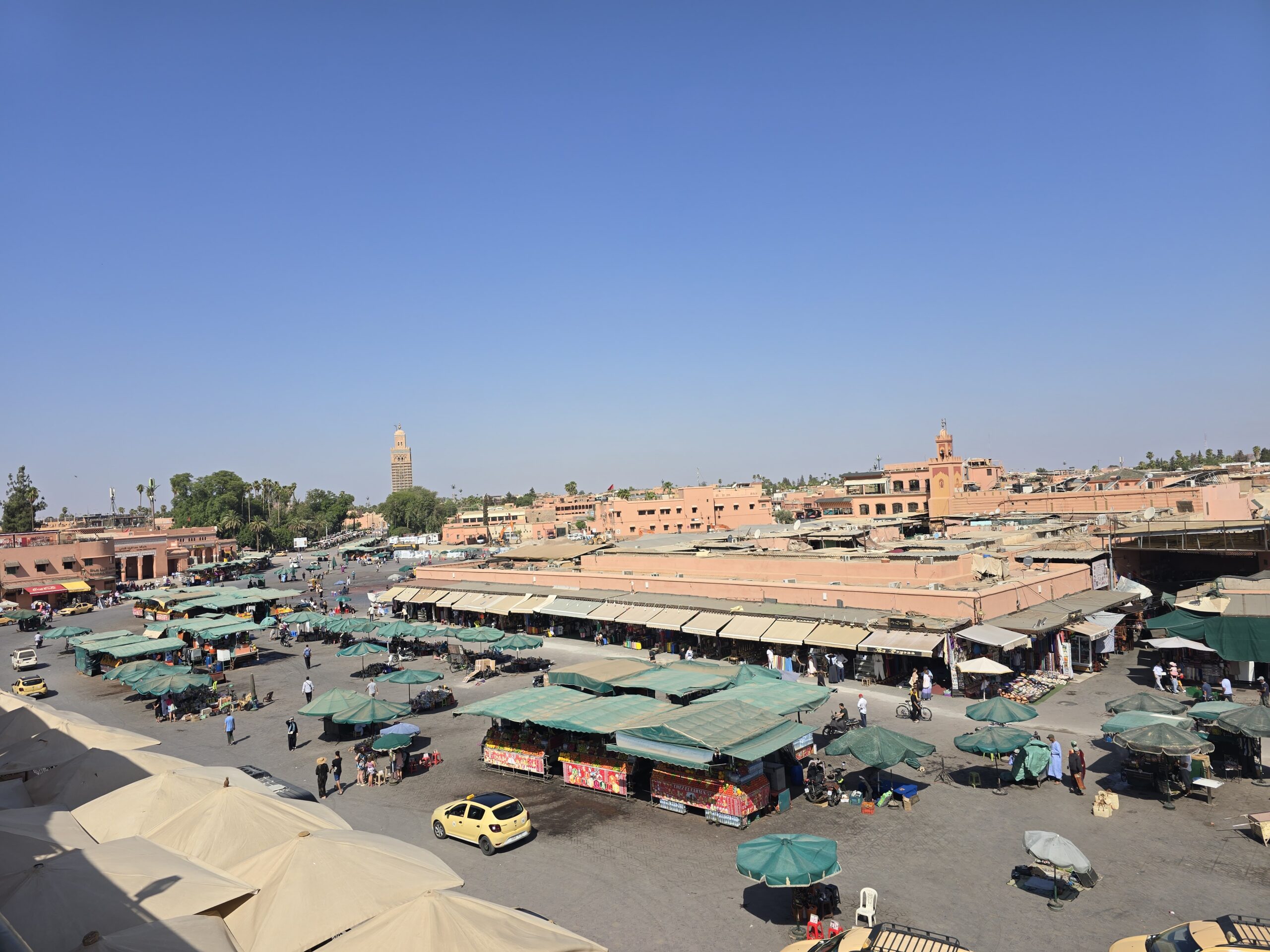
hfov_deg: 73.9
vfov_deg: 58.9
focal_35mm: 23
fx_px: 844
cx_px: 635
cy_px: 476
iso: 12
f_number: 1.7
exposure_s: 1/1076
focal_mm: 6.3
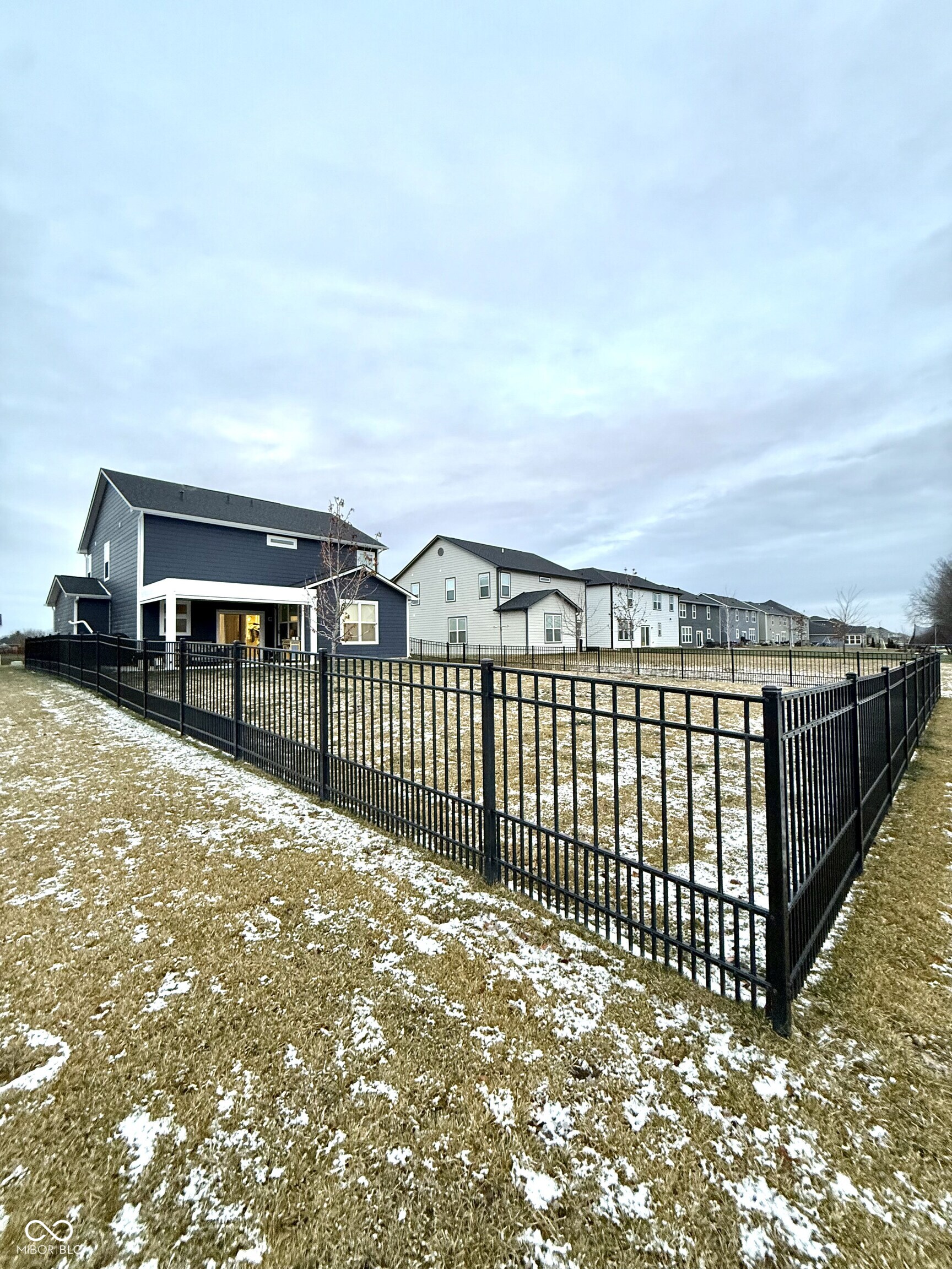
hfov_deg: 85.7
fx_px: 513
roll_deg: -1.0
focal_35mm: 14
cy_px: 634
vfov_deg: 102.1
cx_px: 476
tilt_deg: +2.7
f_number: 2.2
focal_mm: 2.22
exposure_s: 1/99
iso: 250
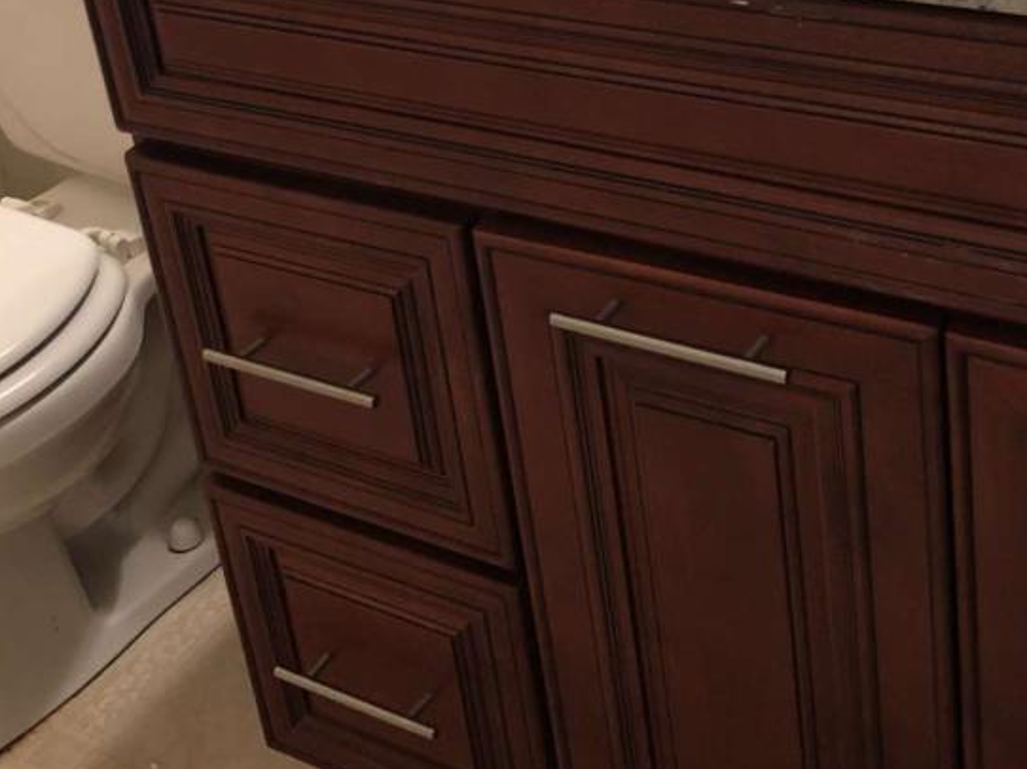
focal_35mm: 62
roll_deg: +8.1
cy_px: 70
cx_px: 498
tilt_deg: -24.3
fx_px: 1839
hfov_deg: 31.2
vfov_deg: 23.0
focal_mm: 4
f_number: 1.8
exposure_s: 1/15
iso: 64
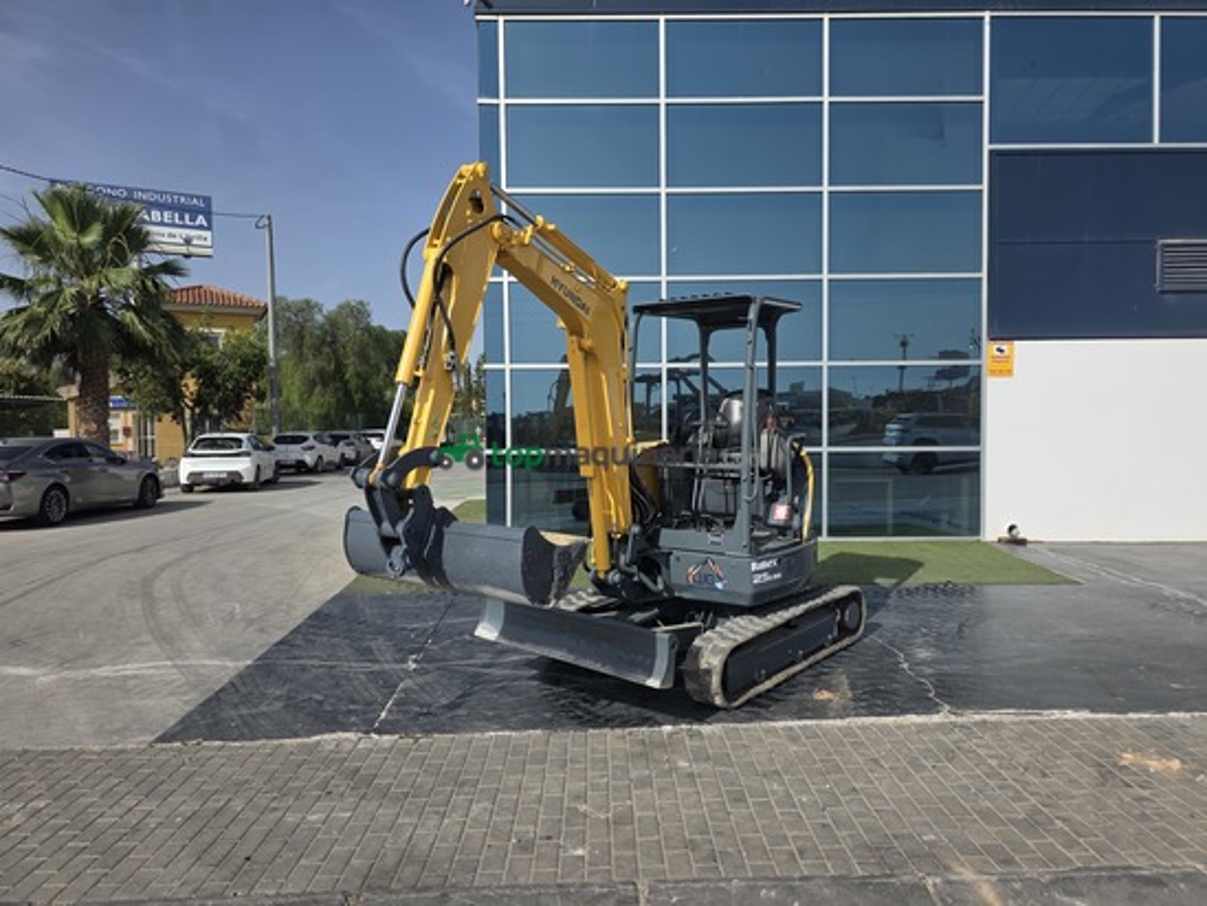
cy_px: 453
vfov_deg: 58.9
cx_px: 604
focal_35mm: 23
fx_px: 802
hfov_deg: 73.9
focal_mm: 6.3
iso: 80
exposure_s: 1/7626
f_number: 1.7
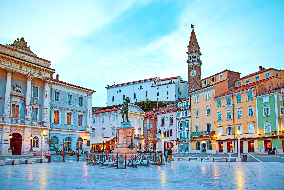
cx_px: 142
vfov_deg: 53.2
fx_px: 189
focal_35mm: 24
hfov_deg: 73.7
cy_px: 95
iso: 100
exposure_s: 1/5
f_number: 8
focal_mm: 24
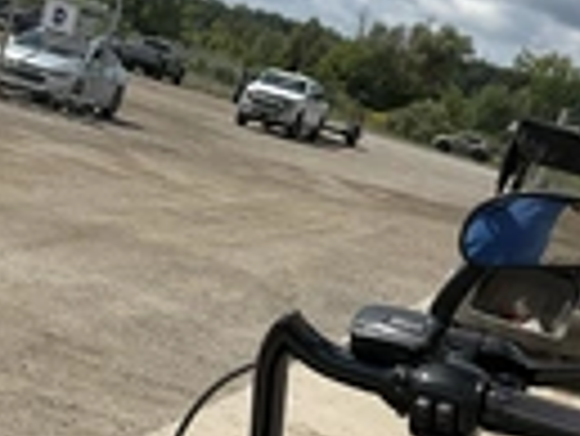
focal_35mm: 90
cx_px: 103
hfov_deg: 21.4
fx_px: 1509
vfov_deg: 16.2
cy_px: 418
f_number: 1.8
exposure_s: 1/2801
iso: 25
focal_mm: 3
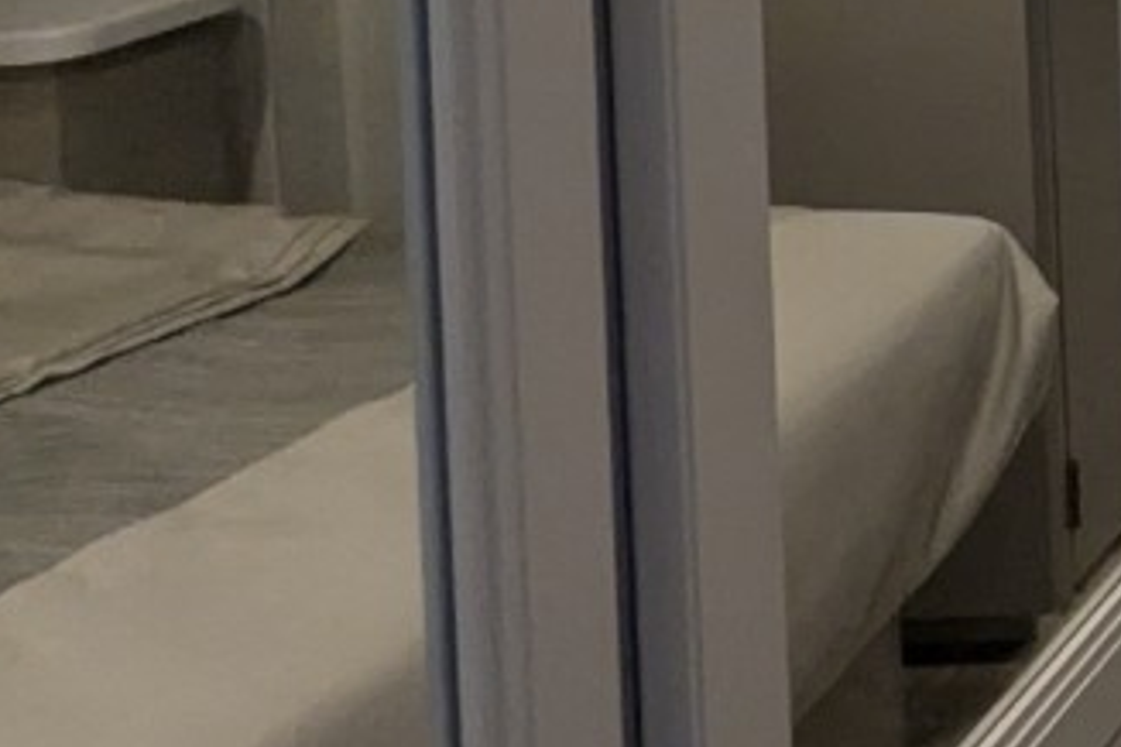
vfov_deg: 16.7
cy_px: -490
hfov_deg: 18.7
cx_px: 2216
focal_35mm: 71
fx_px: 2211
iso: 306
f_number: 2.2
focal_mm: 2.35
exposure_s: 1/124
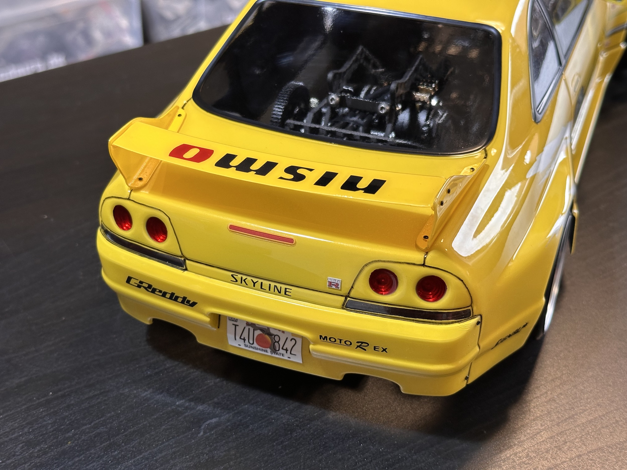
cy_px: 235
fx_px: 869
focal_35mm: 48
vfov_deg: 30.3
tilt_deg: -37.7
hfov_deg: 39.7
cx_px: 314
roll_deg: +1.4
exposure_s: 1/50
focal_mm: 6.86
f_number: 1.78
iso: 100
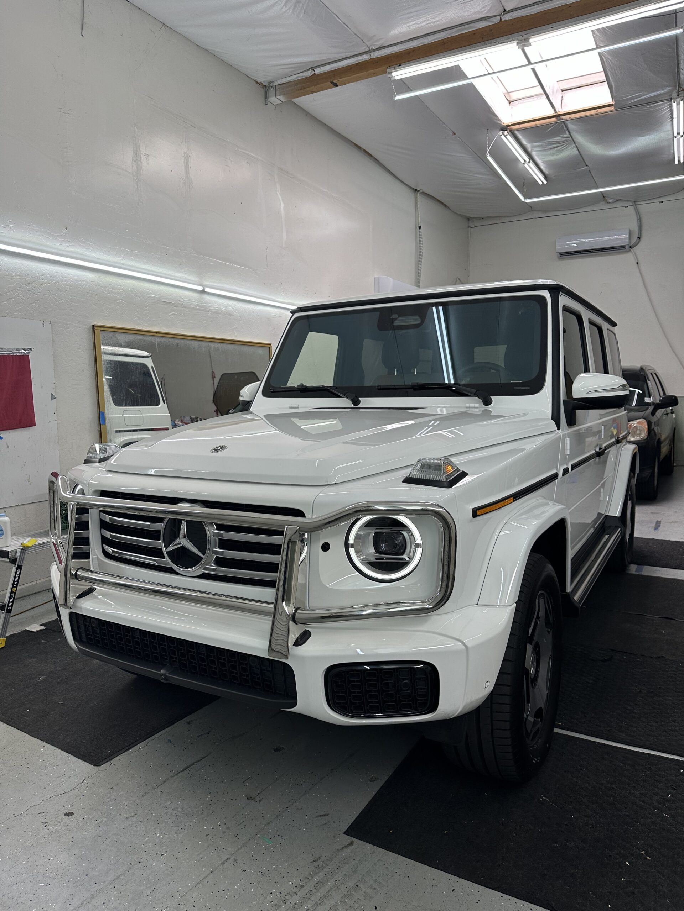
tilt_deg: -4.3
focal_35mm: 24
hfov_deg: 56.8
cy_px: 456
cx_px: 342
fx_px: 632
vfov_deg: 71.6
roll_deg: +1.1
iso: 80
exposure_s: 1/293
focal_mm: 6.86
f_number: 1.78
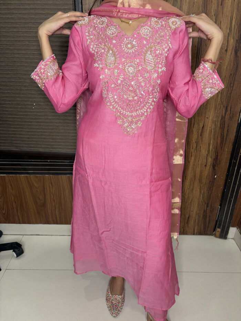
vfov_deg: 67.3
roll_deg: -1.3
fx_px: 241
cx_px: 120
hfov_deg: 53.1
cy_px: 160
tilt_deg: -26.1
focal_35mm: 26
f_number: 1.6
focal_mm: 5.96
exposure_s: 1/50
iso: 125
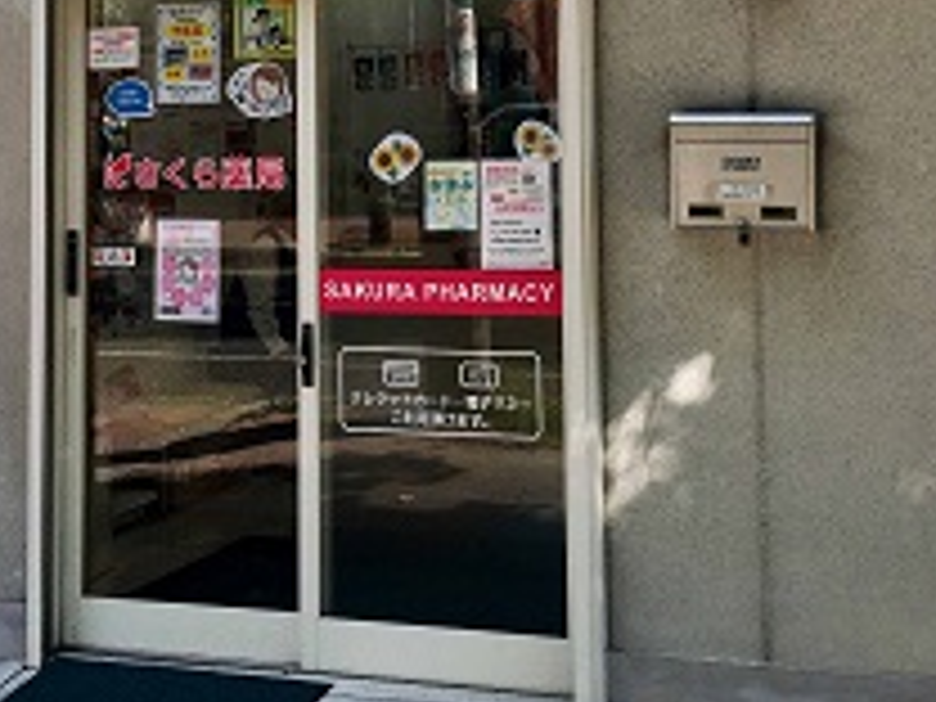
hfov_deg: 29.0
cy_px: -27
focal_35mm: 67
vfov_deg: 21.1
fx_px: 1812
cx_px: 490
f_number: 2.2
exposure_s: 1/538
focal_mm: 4.15
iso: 25
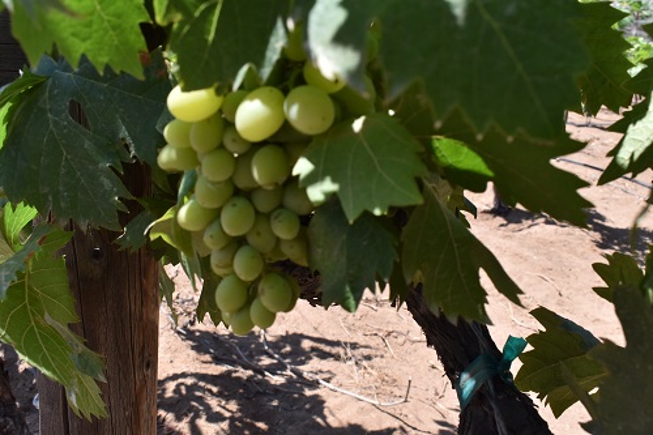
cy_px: 218
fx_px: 653
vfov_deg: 36.8
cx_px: 326
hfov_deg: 53.1
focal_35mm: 36
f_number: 11
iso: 640
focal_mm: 24
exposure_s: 1/500
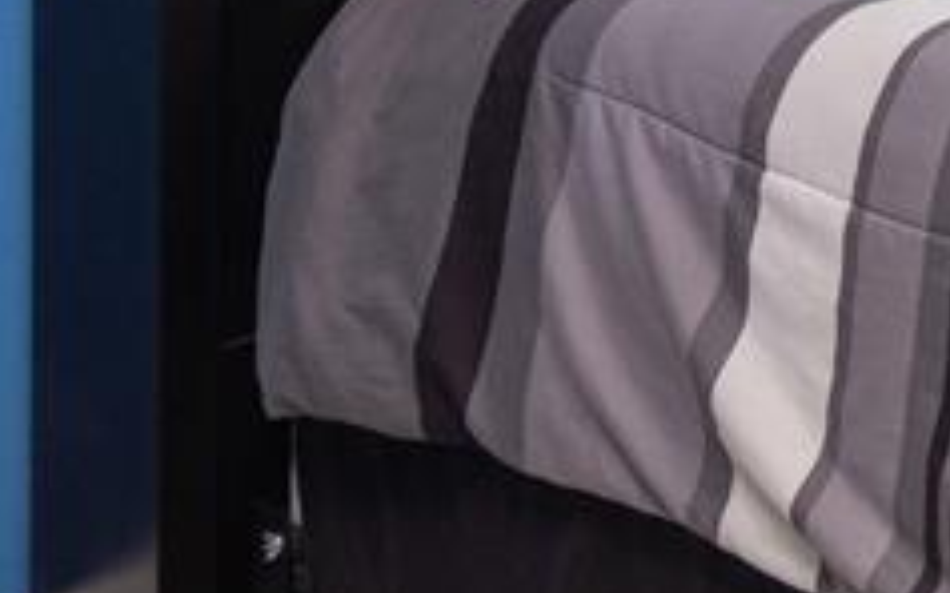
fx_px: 1941
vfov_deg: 15.0
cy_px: -483
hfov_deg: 17.3
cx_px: 2012
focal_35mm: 75
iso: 400
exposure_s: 1/4
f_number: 9
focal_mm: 17
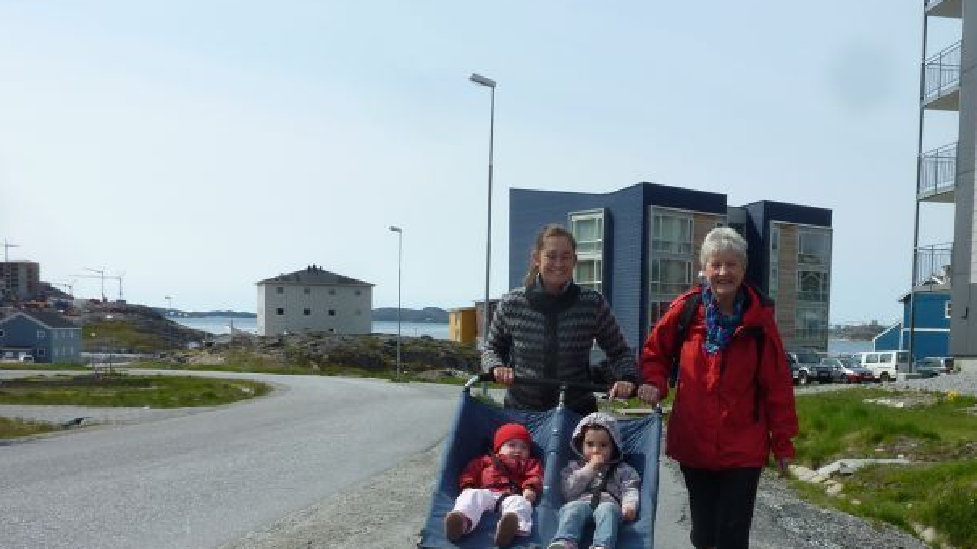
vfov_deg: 32.2
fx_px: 932
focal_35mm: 36
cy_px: 410
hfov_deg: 54.3
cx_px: 643
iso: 80
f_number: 5.6
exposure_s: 1/500
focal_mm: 4.1
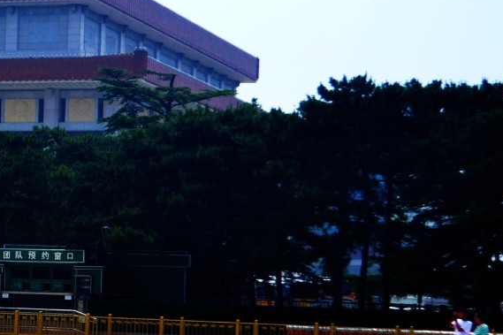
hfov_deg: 15.4
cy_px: 231
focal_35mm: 129
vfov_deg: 10.6
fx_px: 1805
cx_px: -81
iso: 100
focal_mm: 35
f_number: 5
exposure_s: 1/800
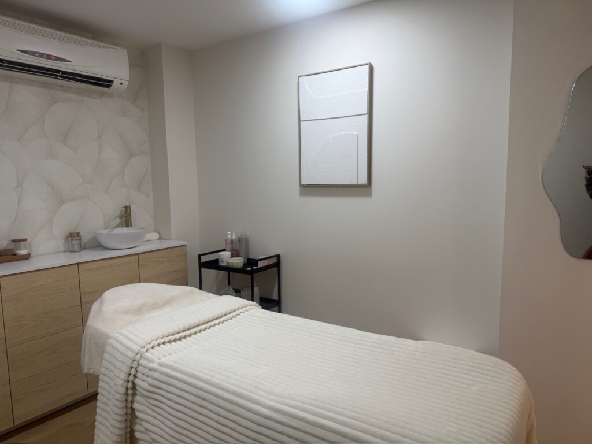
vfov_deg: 56.8
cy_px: 222
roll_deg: +0.8
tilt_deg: -6.1
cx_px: 296
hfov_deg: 71.6
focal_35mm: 24
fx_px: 410
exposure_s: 1/100
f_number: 1.78
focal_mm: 6.76
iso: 64
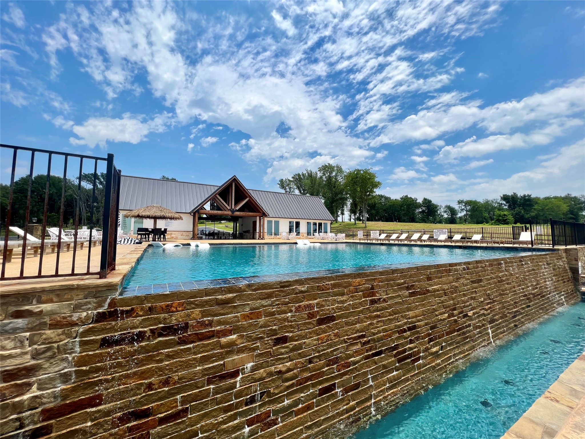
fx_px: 220
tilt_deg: +3.7
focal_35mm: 13
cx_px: 292
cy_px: 220
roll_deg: +0.7
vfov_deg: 89.9
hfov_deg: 106.2
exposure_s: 1/2481
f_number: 1.8
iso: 32
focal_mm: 1.57
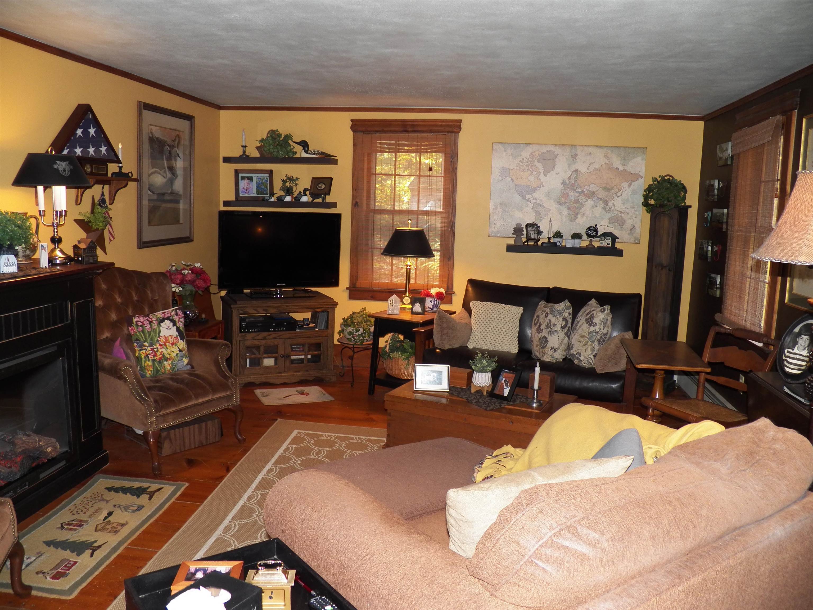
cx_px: 406
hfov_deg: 63.4
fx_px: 658
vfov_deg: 49.7
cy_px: 305
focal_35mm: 28
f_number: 2.8
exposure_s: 1/30
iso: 125
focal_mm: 4.9
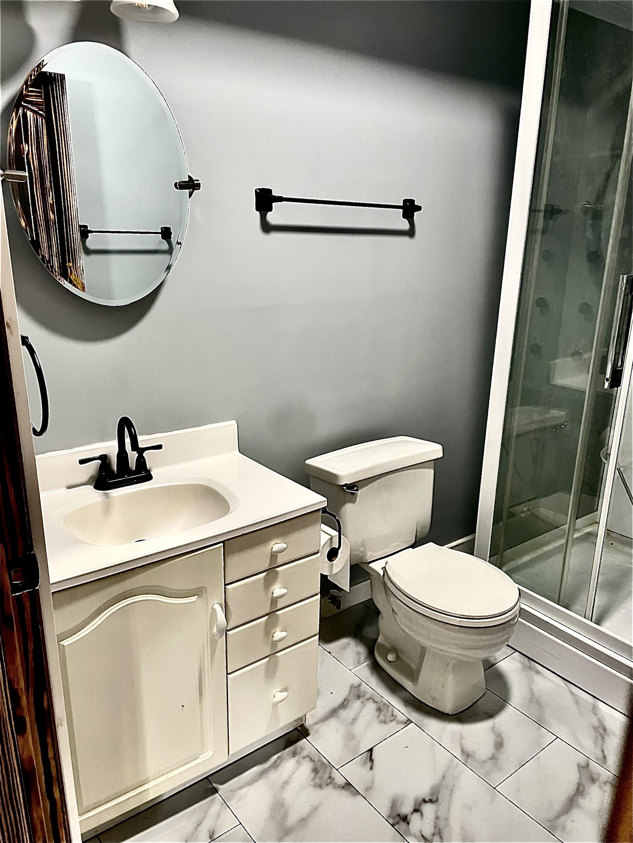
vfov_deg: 67.3
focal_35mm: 26
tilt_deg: -17.4
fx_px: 634
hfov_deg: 53.1
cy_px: 422
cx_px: 316
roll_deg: -0.2
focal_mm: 4.2
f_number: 1.6
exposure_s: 1/60
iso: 250
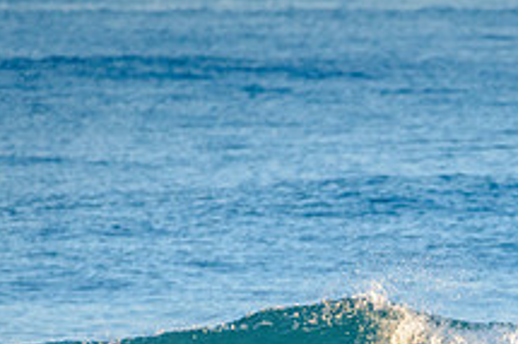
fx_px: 19395
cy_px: 456
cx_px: 443
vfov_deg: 1.0
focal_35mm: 1349
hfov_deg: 1.5
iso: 1100
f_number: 5.6
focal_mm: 500
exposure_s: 1/2000
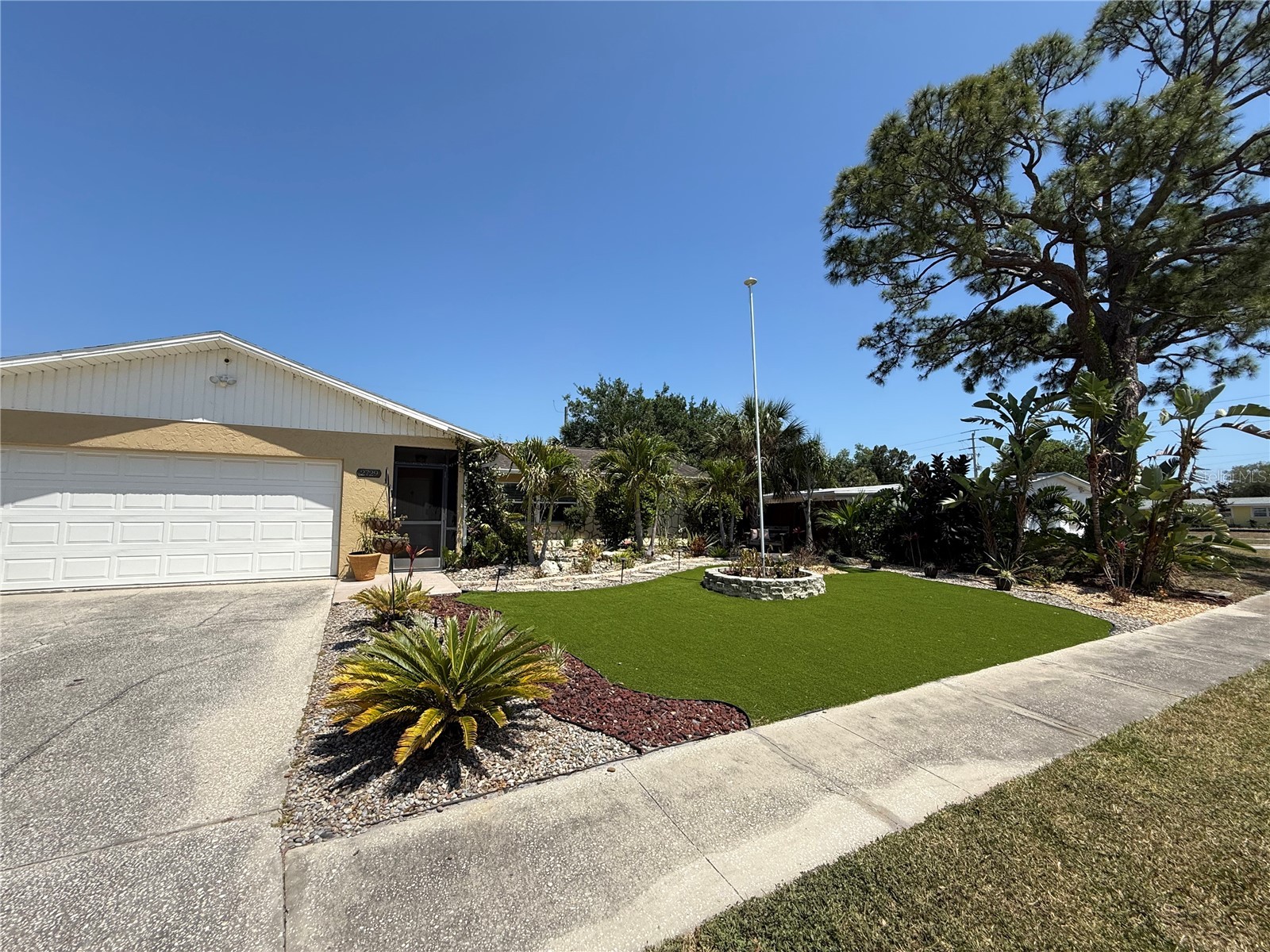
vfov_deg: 85.7
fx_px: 514
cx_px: 635
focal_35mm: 14
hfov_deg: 102.1
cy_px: 476
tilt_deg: +5.0
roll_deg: +0.4
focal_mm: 2.22
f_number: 2.2
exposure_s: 1/1795
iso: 50
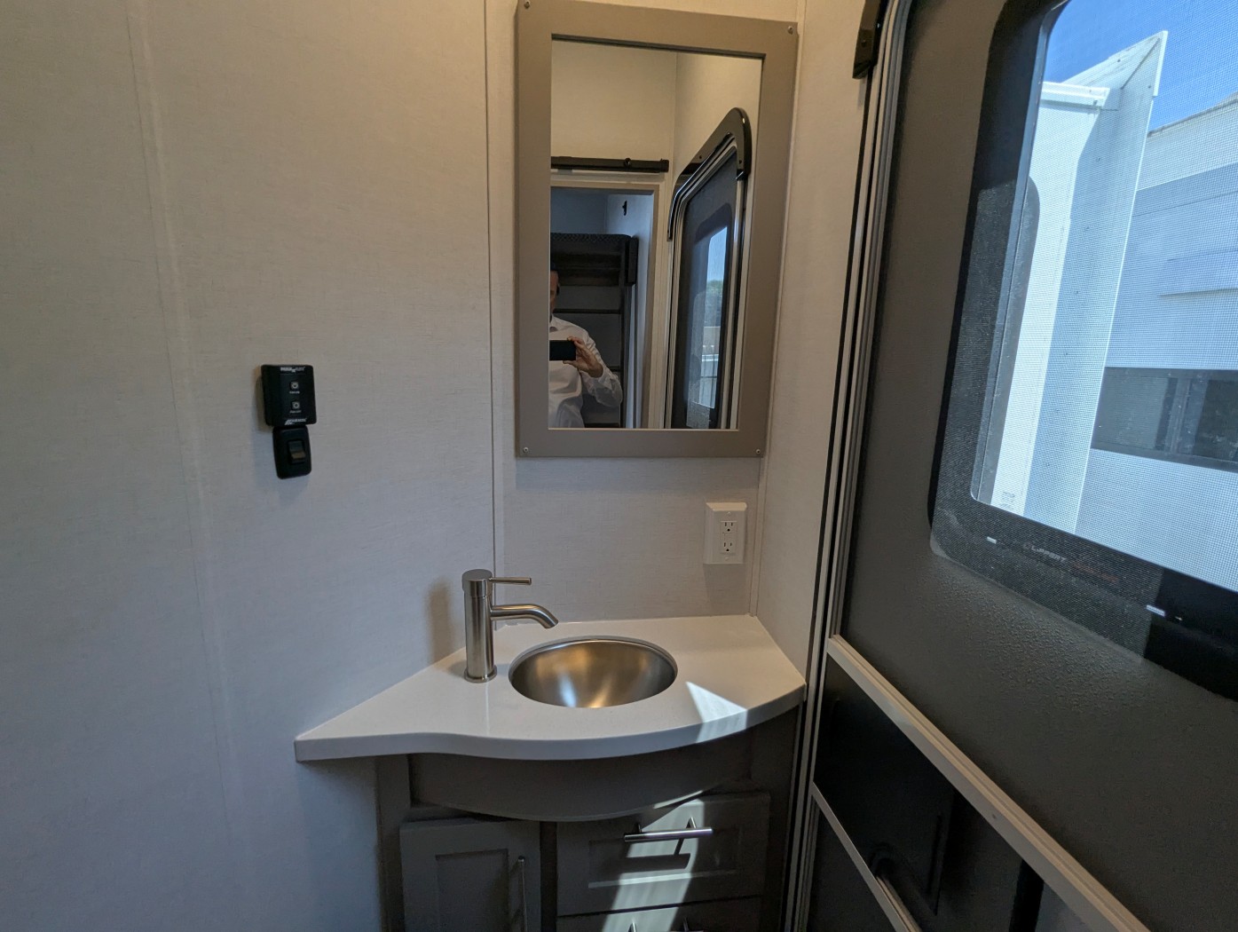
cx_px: 619
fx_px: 573
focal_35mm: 16
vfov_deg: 78.2
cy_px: 466
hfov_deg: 94.4
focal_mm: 2.35
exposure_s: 1/239
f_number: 2.2
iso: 89
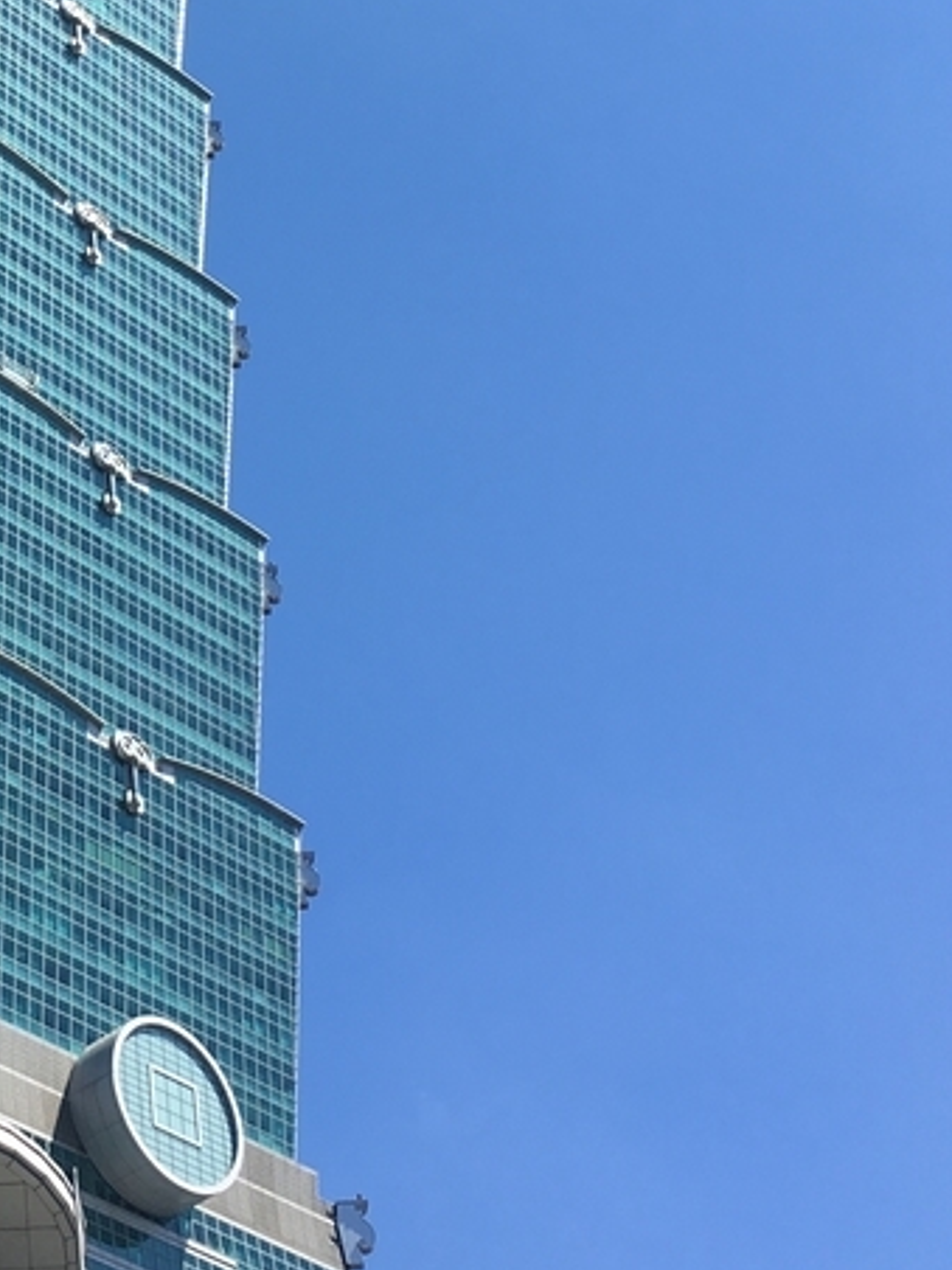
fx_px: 2824
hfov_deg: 18.5
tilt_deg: +46.4
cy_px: 230
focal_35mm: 77
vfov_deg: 24.9
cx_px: -76
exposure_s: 1/1221
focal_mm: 4.15
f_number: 2.2
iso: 25
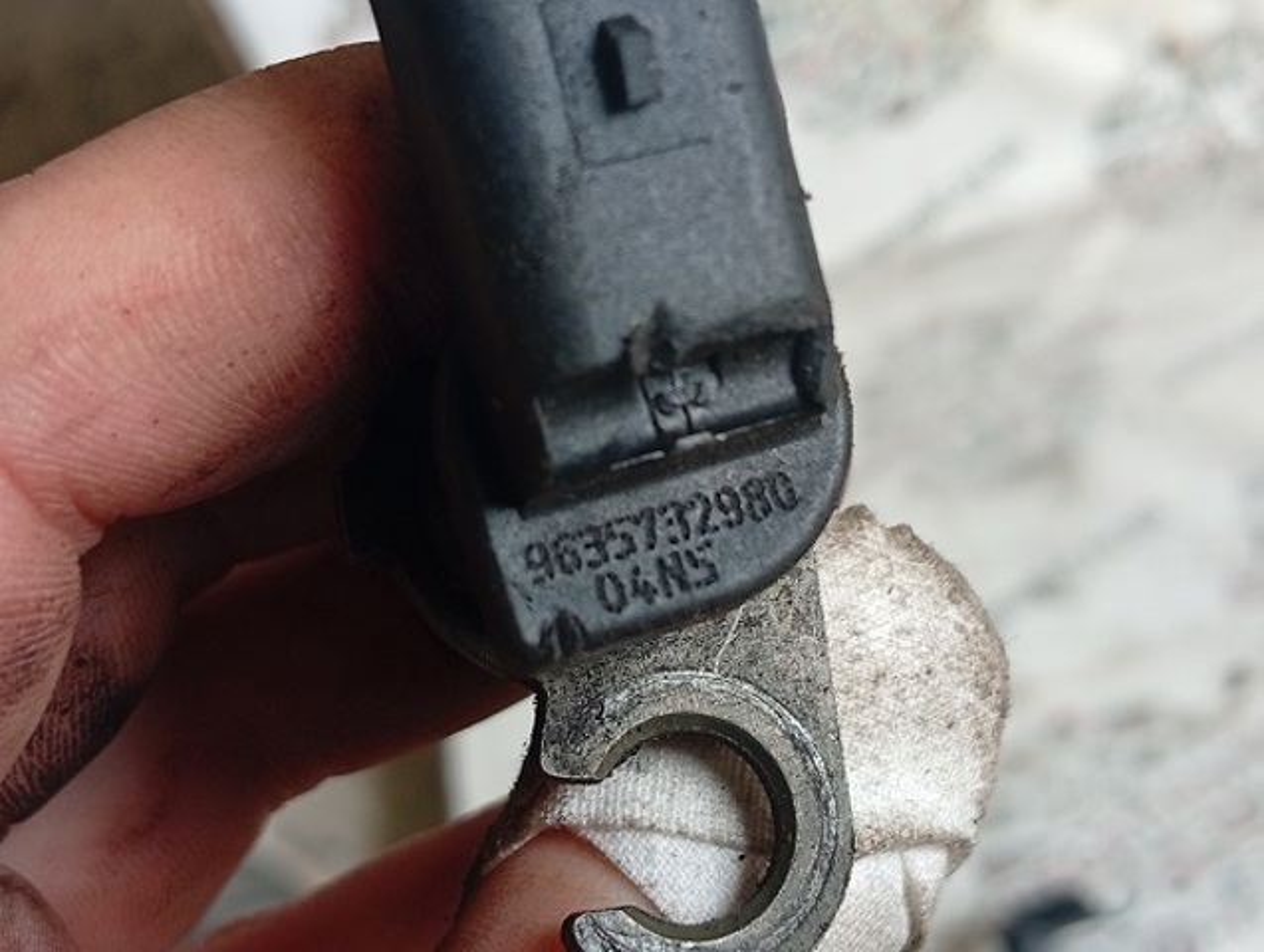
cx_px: 632
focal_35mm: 52
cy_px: 476
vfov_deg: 28.1
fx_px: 1902
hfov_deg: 36.8
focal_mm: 3.96
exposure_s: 1/50
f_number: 1.8
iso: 141
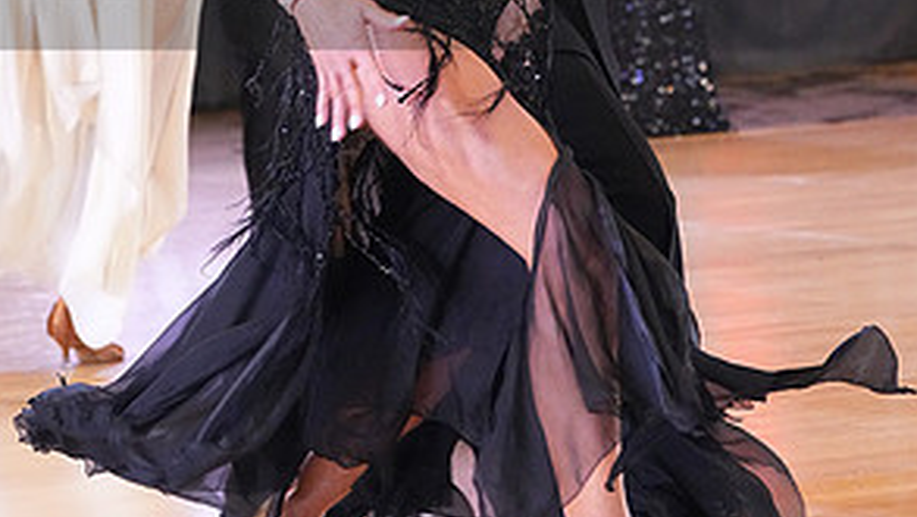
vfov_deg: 5.9
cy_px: -53
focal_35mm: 205
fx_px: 4986
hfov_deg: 10.5
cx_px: 352
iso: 12800
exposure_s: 1/400
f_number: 5.6
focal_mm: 99
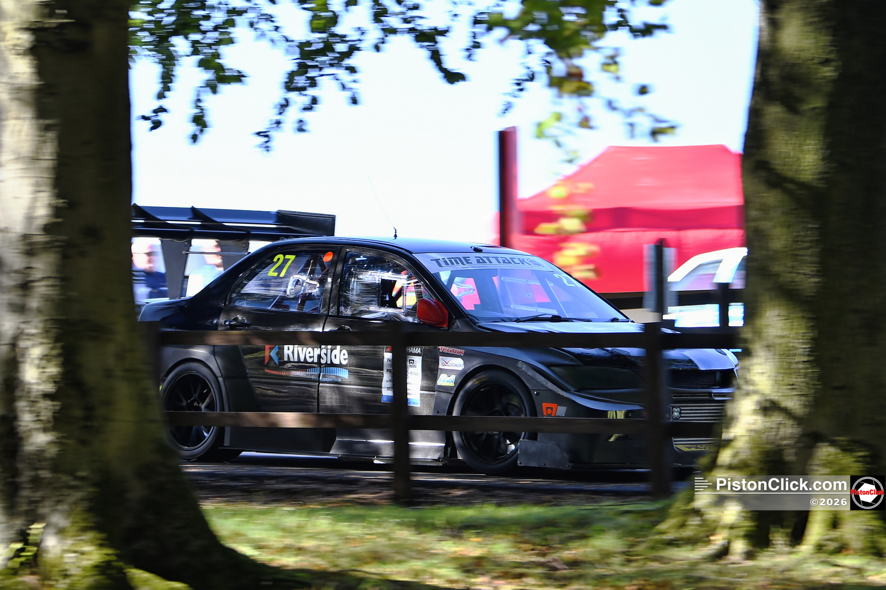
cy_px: 295
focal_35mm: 129
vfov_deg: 10.6
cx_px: 443
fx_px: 3174
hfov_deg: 15.9
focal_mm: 86
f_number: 2.8
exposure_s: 1/50
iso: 100
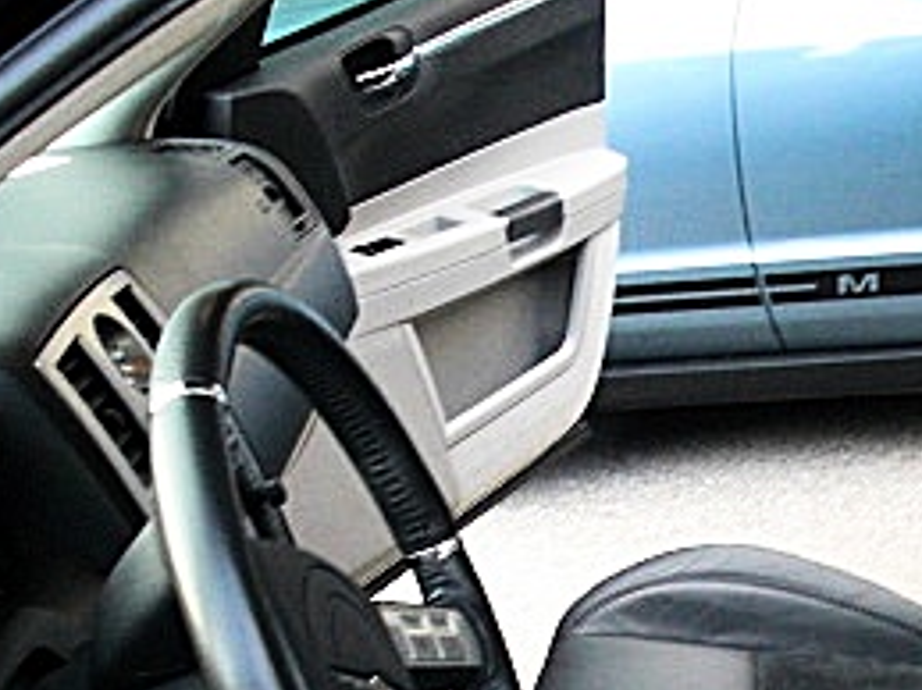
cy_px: 754
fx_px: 2369
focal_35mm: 89
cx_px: 787
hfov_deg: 21.6
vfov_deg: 16.1
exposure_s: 1/125
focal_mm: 6.3
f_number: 2.8
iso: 400
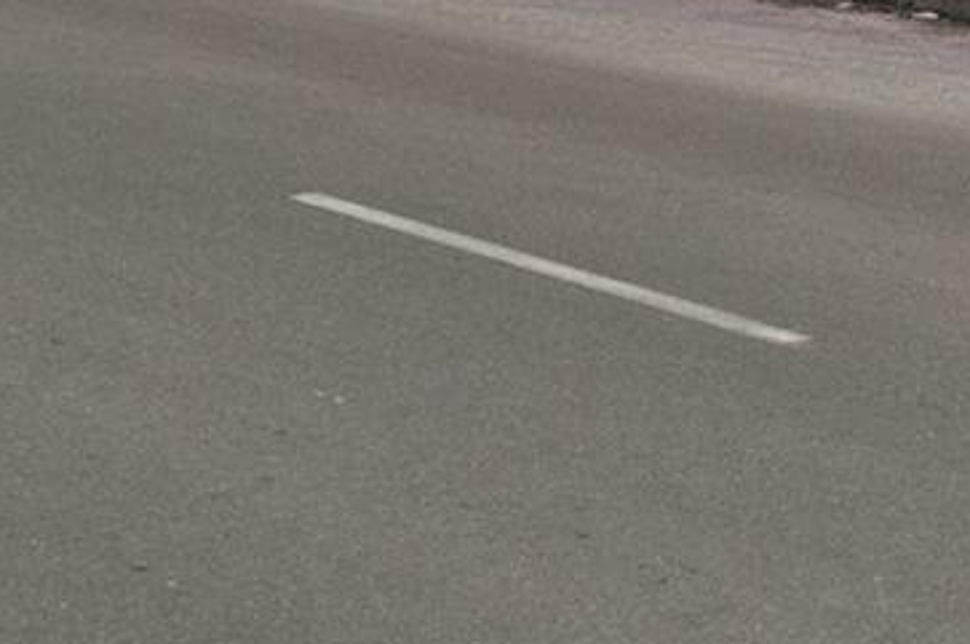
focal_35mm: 150
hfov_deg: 12.8
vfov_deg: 8.7
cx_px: 1579
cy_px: -568
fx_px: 4036
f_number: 7.1
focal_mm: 34
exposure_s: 1/1000
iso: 400
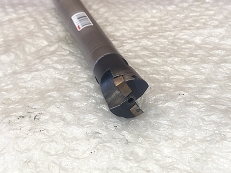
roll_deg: +4.2
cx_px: 116
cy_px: 90
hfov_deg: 45.8
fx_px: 274
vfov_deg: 35.1
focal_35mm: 41
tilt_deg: -35.1
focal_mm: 4.15
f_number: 2.2
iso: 40
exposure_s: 1/30
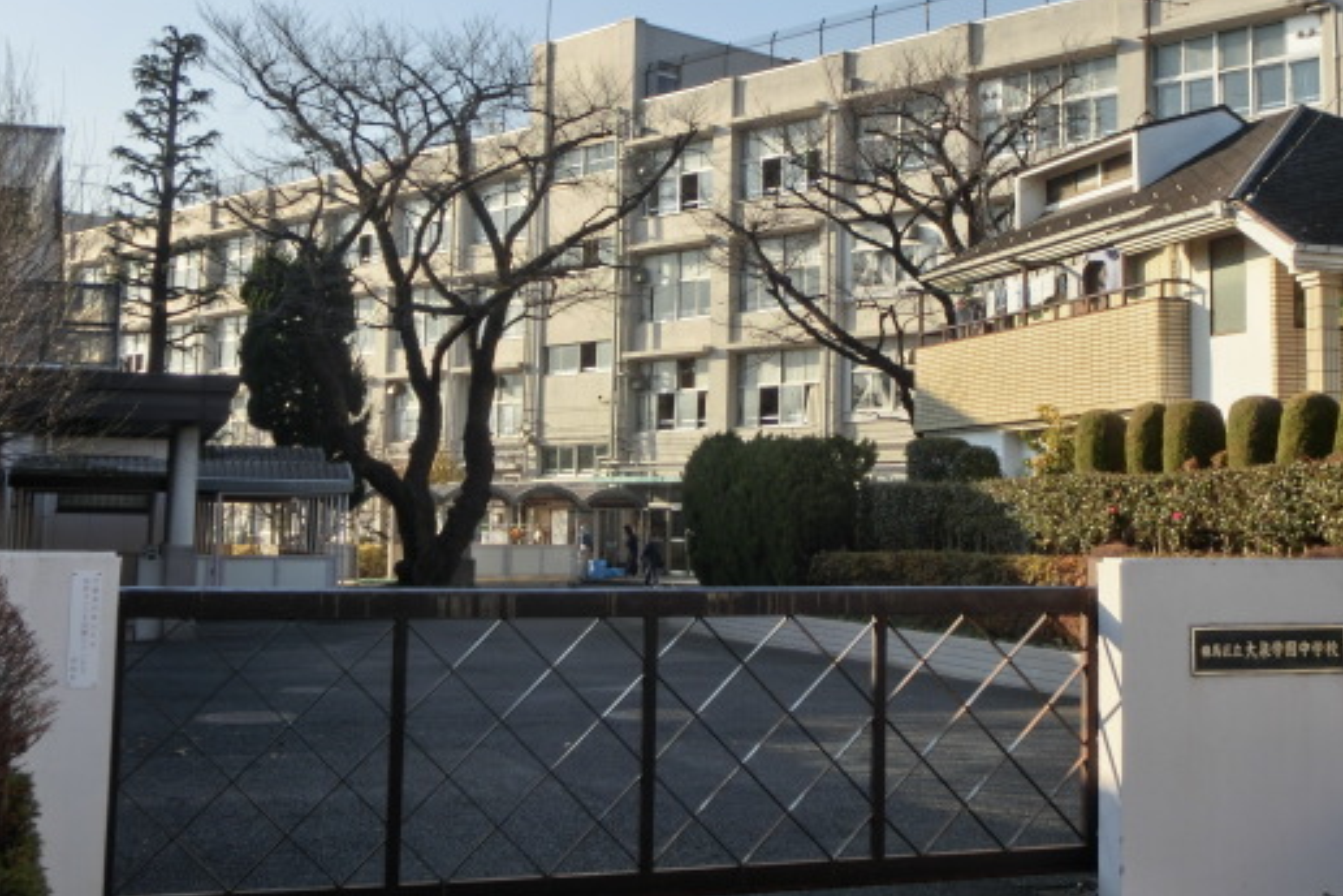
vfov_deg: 27.4
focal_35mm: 49
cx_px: 809
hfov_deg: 40.2
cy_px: 315
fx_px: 1828
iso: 80
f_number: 3.9
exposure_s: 1/500
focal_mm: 6.67
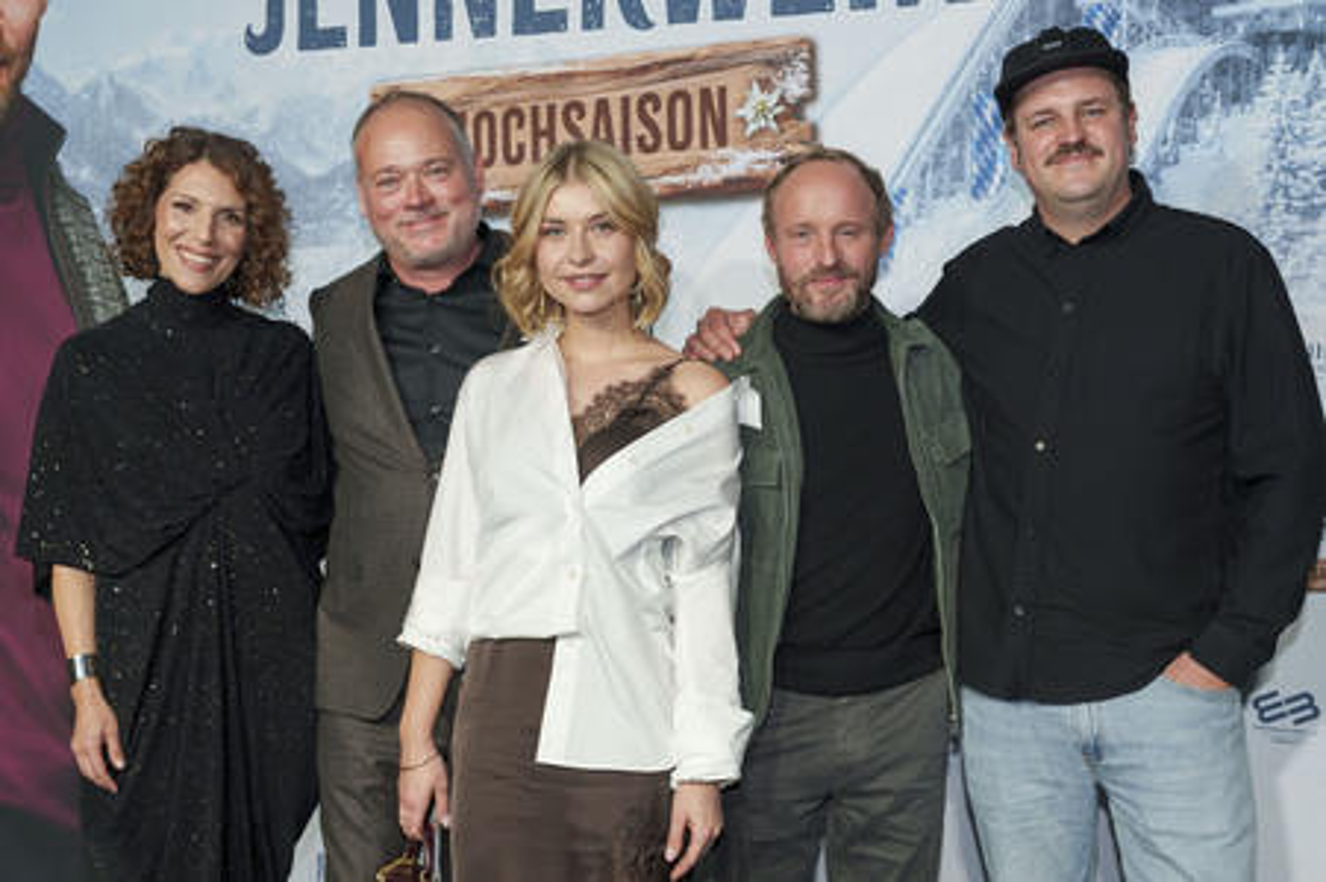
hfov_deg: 45.5
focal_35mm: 43
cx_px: 663
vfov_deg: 31.1
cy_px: 441
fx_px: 1583
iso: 800
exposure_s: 1/250
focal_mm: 43
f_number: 4.5
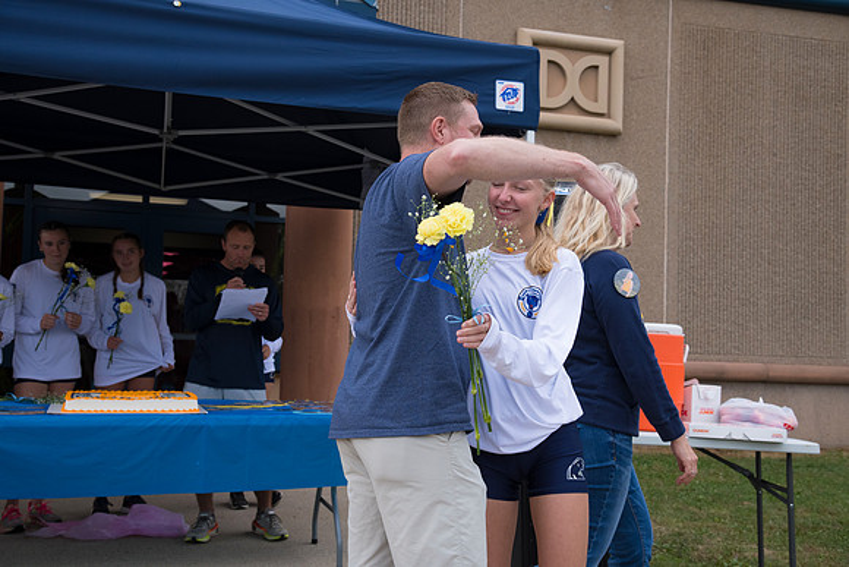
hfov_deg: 48.4
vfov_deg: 33.4
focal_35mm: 40
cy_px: 284
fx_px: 944
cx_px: 424
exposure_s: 1/800
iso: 1000
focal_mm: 40
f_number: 6.3
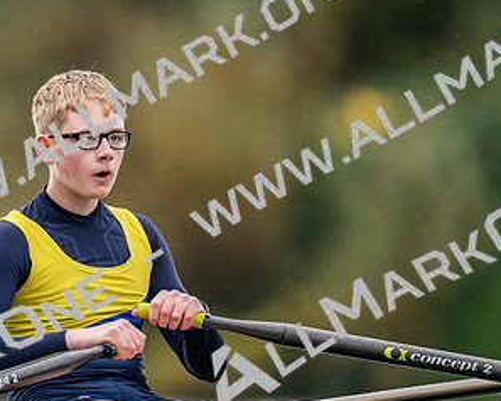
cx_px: 67
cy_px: 265
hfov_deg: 1.8
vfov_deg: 1.4
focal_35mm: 1100
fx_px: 16321
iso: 3600
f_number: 4
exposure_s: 1/2500
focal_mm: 600
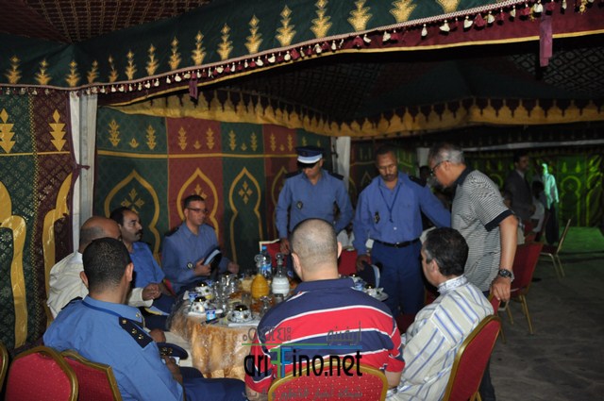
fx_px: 452
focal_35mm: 27
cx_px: 302
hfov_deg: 67.4
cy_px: 200
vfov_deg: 47.8
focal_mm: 18
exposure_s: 1/60
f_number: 3.5
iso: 800
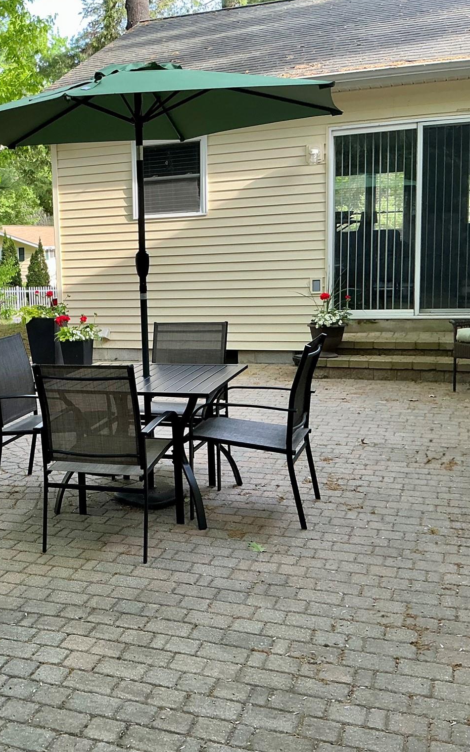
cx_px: 66
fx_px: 820
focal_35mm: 40
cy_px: 375
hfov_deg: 30.8
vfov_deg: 49.3
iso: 50
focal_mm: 3
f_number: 1.8
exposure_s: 1/122
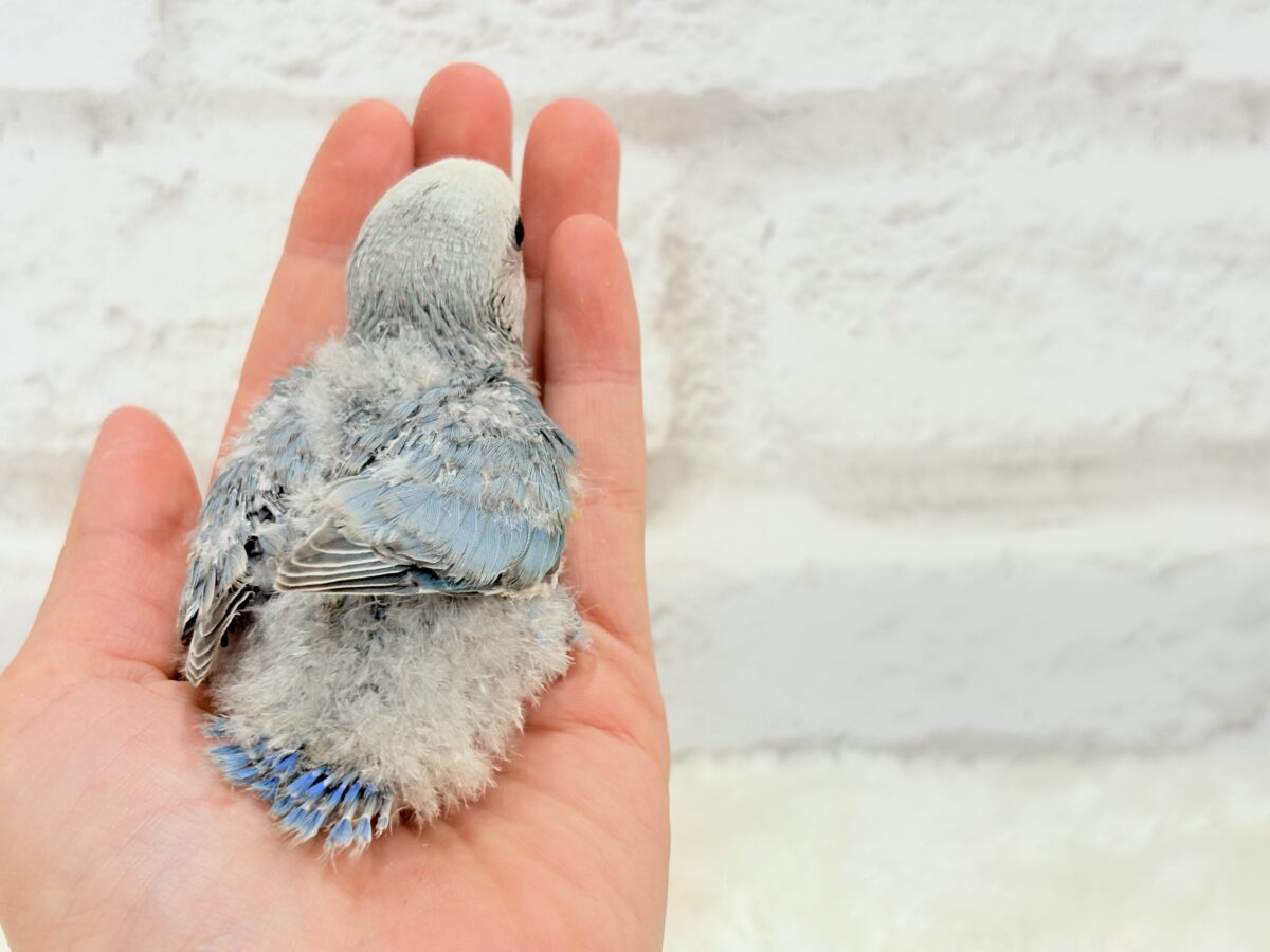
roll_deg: +0.4
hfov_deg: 36.8
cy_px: 476
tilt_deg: -18.4
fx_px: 1908
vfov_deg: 28.0
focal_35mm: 52
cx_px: 635
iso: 40
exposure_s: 1/50
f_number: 1.6
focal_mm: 5.96
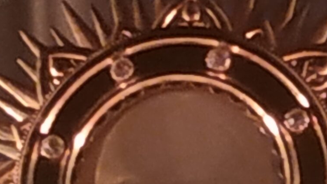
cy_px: 186
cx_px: 440
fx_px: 772
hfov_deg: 21.4
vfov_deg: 13.4
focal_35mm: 89
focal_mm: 3.94
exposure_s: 1/17
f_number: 1.9
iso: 1600
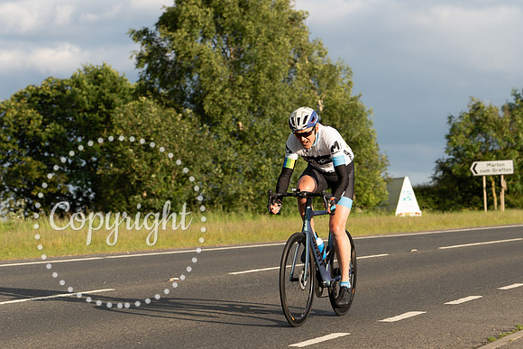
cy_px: 201
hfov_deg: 20.2
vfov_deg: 13.5
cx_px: 297
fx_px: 1468
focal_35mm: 101
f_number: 4
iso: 125
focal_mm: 77
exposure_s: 1/500
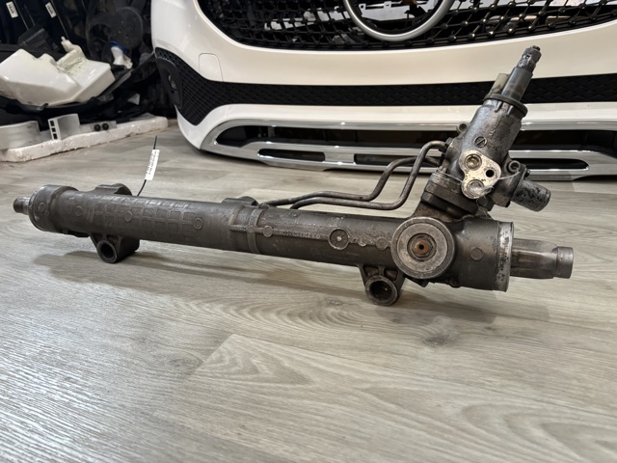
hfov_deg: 67.3
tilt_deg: -20.3
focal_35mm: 26
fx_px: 463
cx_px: 308
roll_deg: +3.1
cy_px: 232
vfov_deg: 53.1
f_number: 1.6
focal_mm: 5.96
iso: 200
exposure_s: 1/50
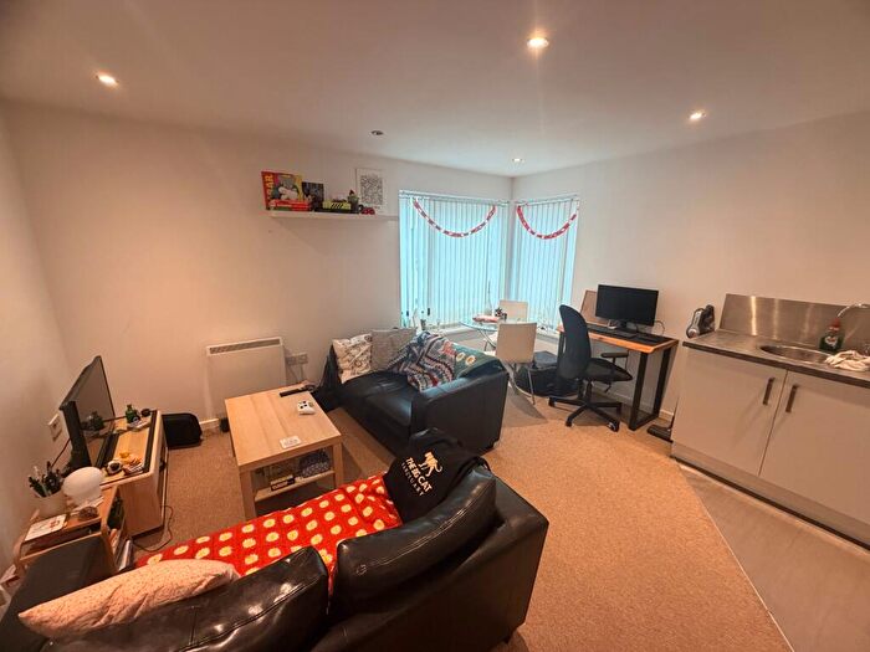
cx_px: 435
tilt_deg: -14.0
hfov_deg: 102.1
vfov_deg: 85.7
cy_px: 326
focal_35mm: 14
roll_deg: +1.1
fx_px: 352
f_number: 2.2
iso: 320
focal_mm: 2.22
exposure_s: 1/50
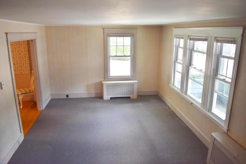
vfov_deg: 47.9
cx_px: 123
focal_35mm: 27
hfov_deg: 67.4
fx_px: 184
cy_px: 82
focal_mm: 18
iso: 720
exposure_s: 1/250
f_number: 3.5
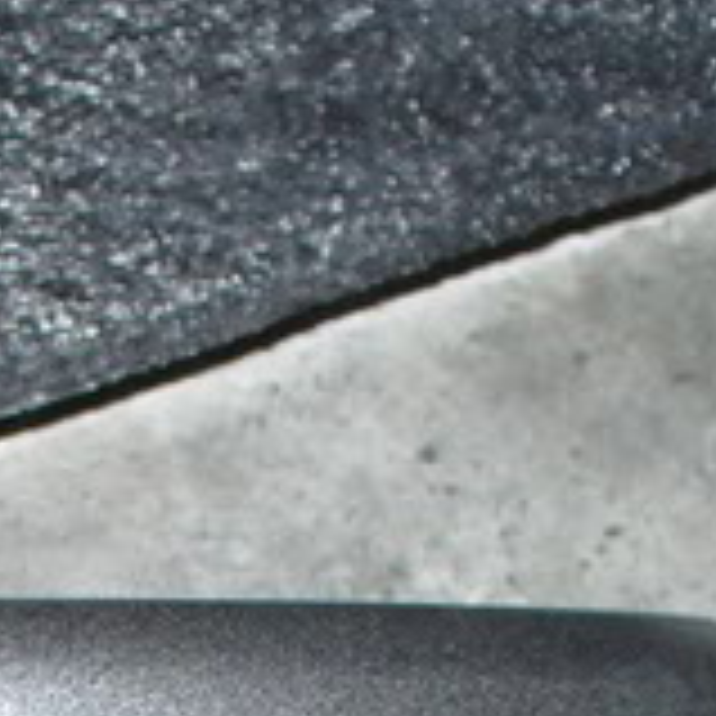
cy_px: 1346
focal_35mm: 165
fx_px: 3861
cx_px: -261
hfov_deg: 10.3
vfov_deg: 10.0
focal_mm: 6.1
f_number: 2.8
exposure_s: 1/60
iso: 100
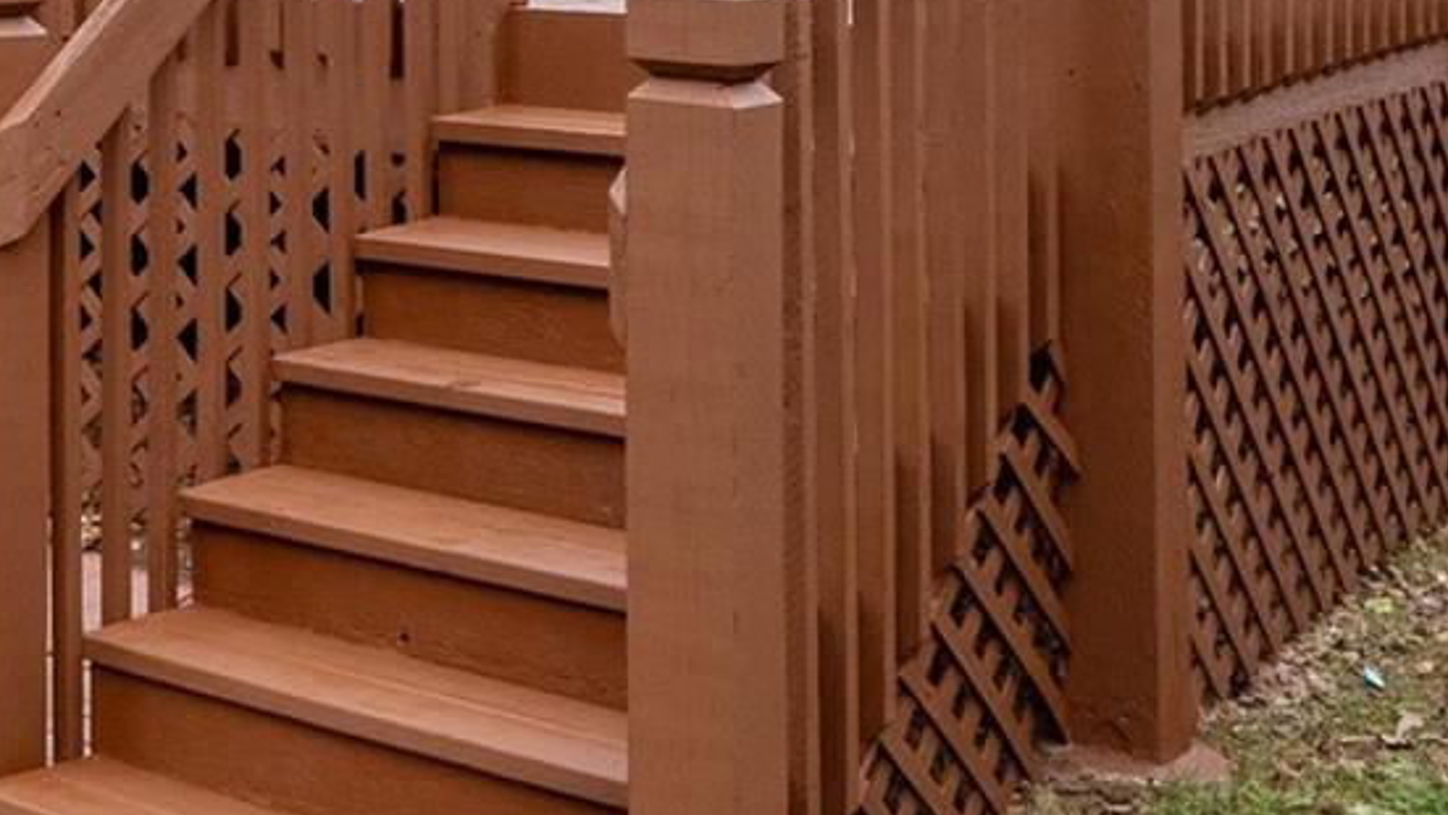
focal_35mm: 73
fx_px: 2803
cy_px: -216
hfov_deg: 26.4
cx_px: -192
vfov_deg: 15.8
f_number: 8
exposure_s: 1/125
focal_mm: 12
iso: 400
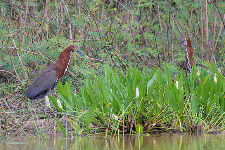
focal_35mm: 1040
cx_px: 86
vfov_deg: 1.3
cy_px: 85
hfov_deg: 2.0
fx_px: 6498
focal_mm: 560
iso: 720
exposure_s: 1/1600
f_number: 4
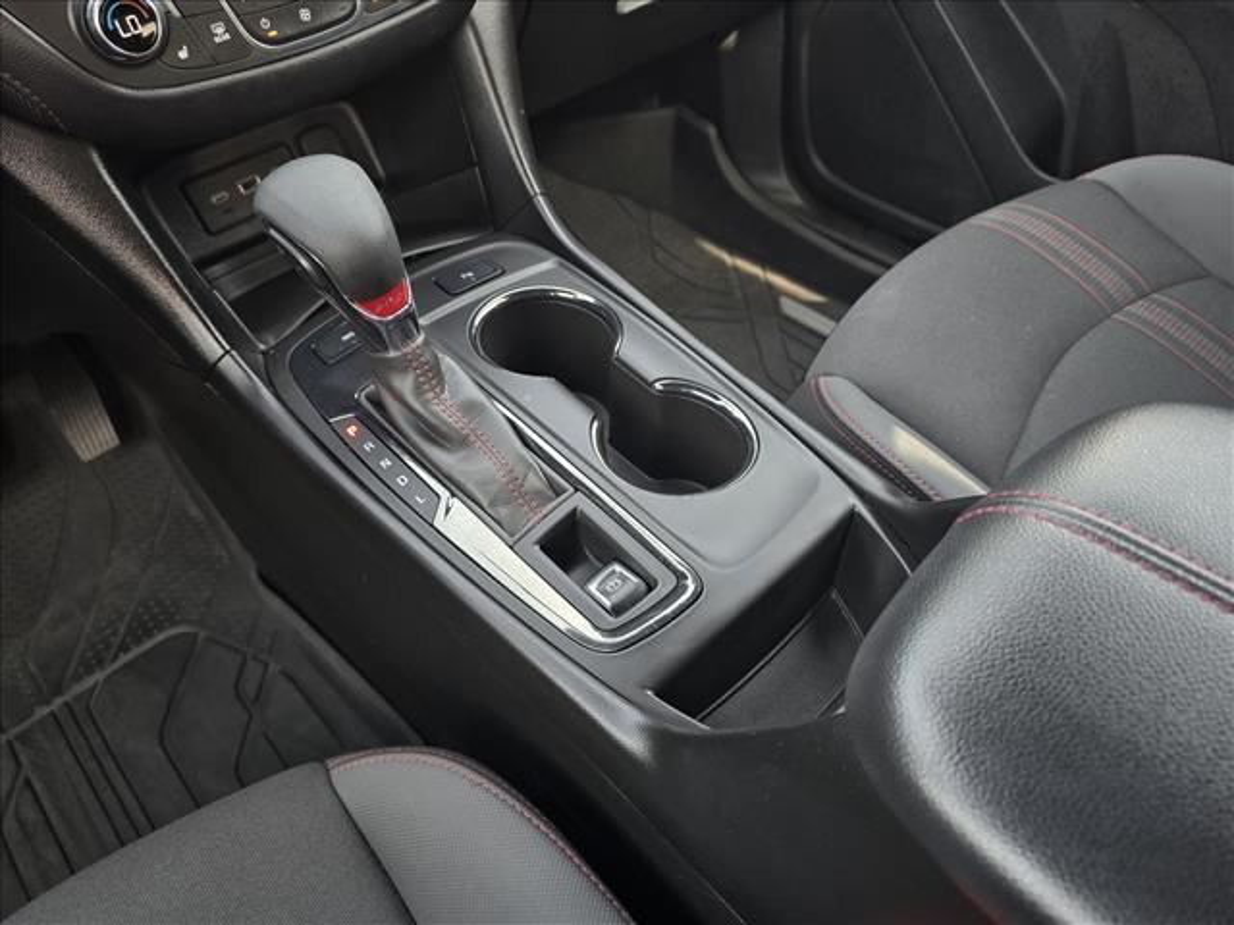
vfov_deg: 58.9
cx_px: 617
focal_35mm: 23
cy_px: 462
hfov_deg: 73.9
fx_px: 820
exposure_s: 1/182
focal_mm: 6.3
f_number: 1.7
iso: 200
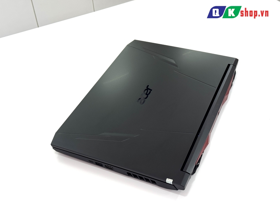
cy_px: 105
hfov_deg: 39.7
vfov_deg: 30.3
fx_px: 388
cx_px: 140
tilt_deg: -41.5
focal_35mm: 48
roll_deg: +4.9
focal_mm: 6.76
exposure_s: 1/100
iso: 50
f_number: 1.78
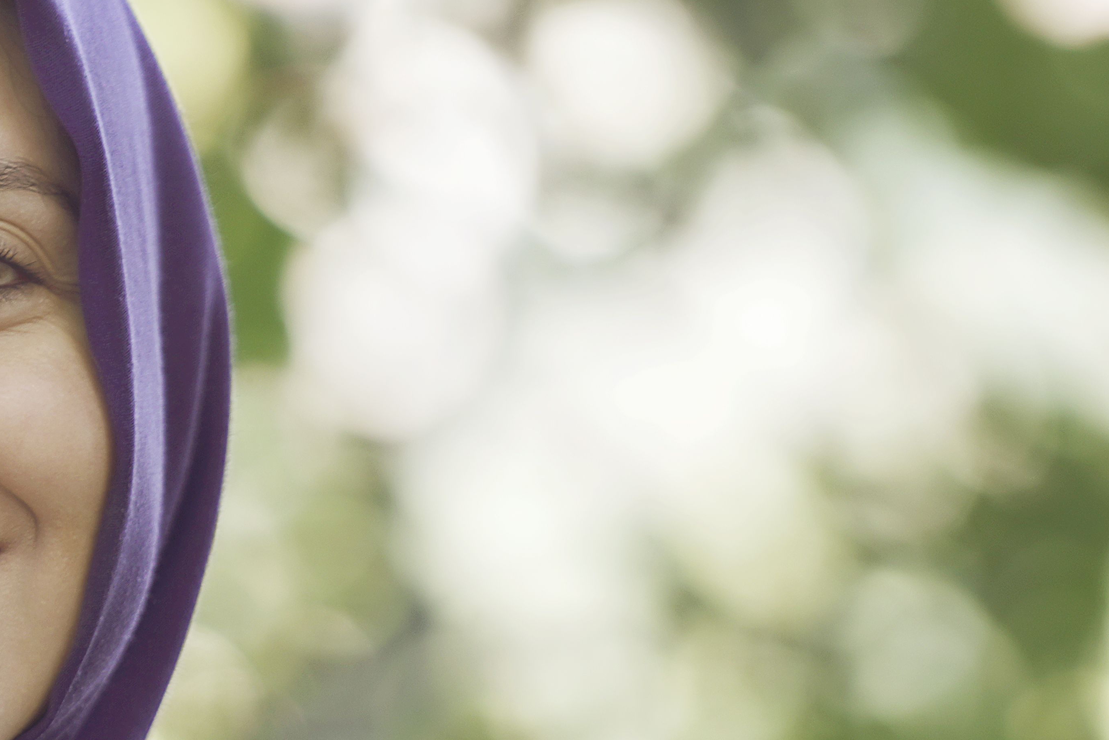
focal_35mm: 567
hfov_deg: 3.6
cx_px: 56
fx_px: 17466
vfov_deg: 2.4
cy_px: 475
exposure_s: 1/80
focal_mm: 200
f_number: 4
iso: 160
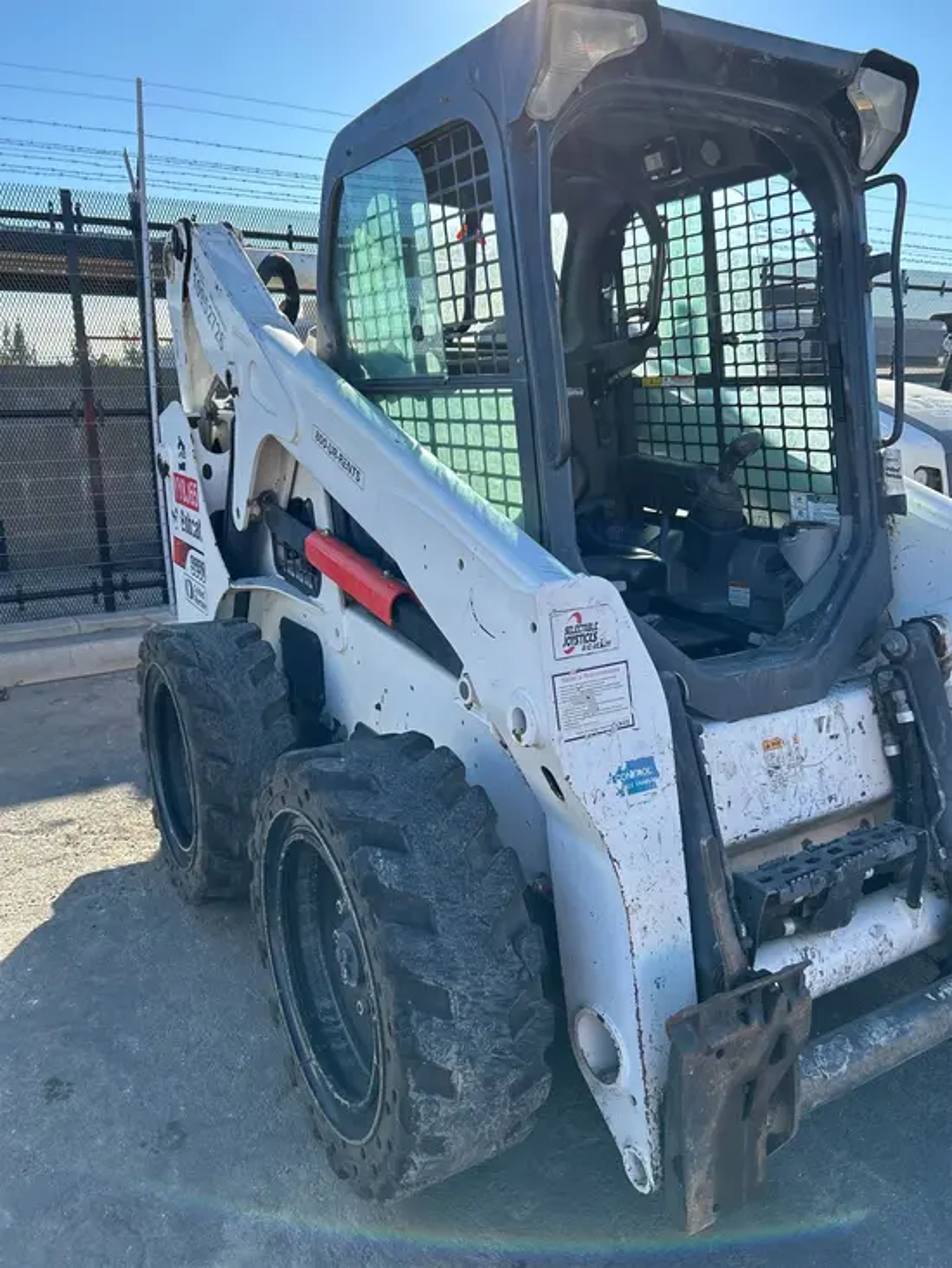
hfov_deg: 53.1
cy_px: 634
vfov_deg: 67.3
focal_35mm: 26
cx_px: 476
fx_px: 953
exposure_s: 1/1344
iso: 50
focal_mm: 5.7
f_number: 1.5
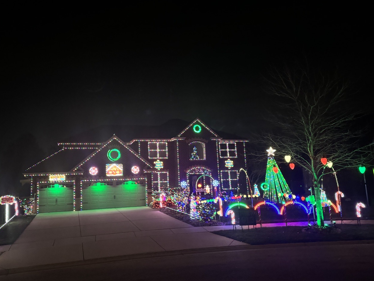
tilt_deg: +5.9
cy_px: 147
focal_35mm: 29
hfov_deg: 61.5
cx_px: 167
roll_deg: +1.9
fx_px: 313
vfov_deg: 48.2
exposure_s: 1/30
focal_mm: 6.76
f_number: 1.78
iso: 1250
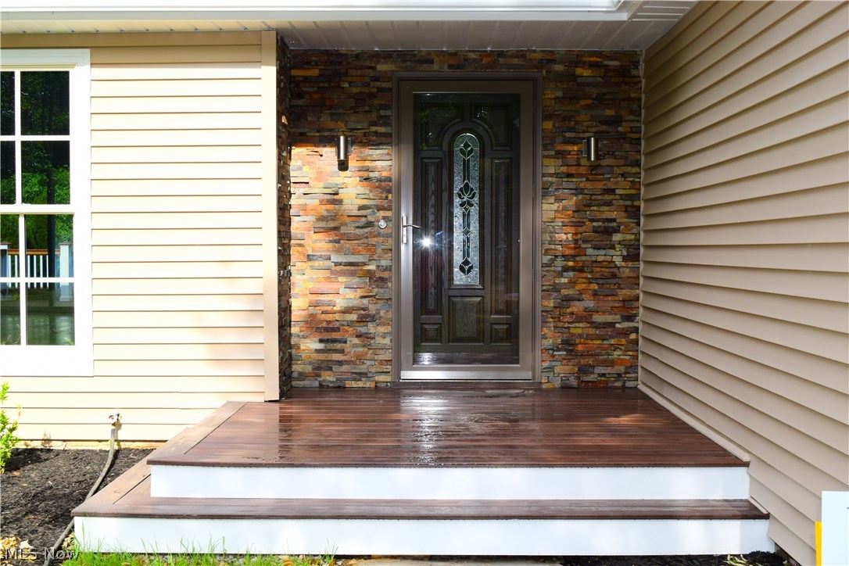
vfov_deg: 31.9
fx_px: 990
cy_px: 283
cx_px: 424
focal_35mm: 42
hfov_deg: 46.4
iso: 100
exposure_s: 1/200
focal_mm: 28
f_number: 8
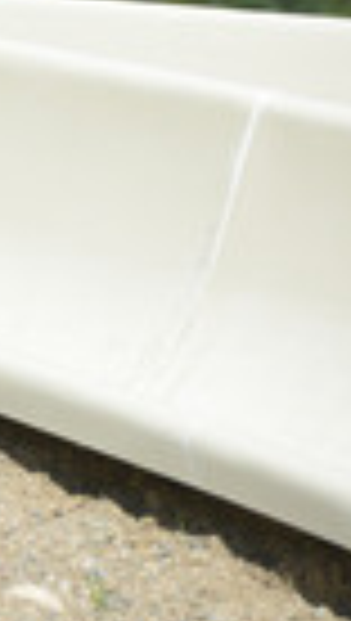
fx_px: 9743
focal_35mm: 591
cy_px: 173
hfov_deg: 2.1
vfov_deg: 3.6
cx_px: -540
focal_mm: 195
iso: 400
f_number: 6.3
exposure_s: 1/1250
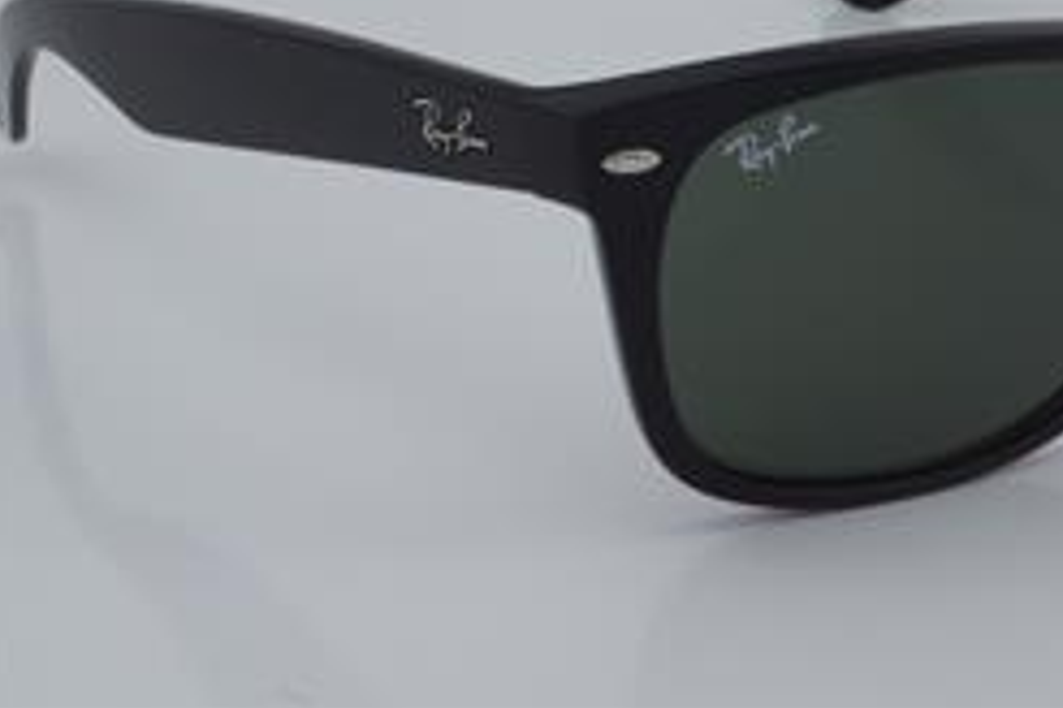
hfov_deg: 18.5
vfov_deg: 12.4
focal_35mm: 110
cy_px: 142
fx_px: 3242
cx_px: 843
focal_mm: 45
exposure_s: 1/4
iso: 100
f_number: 32
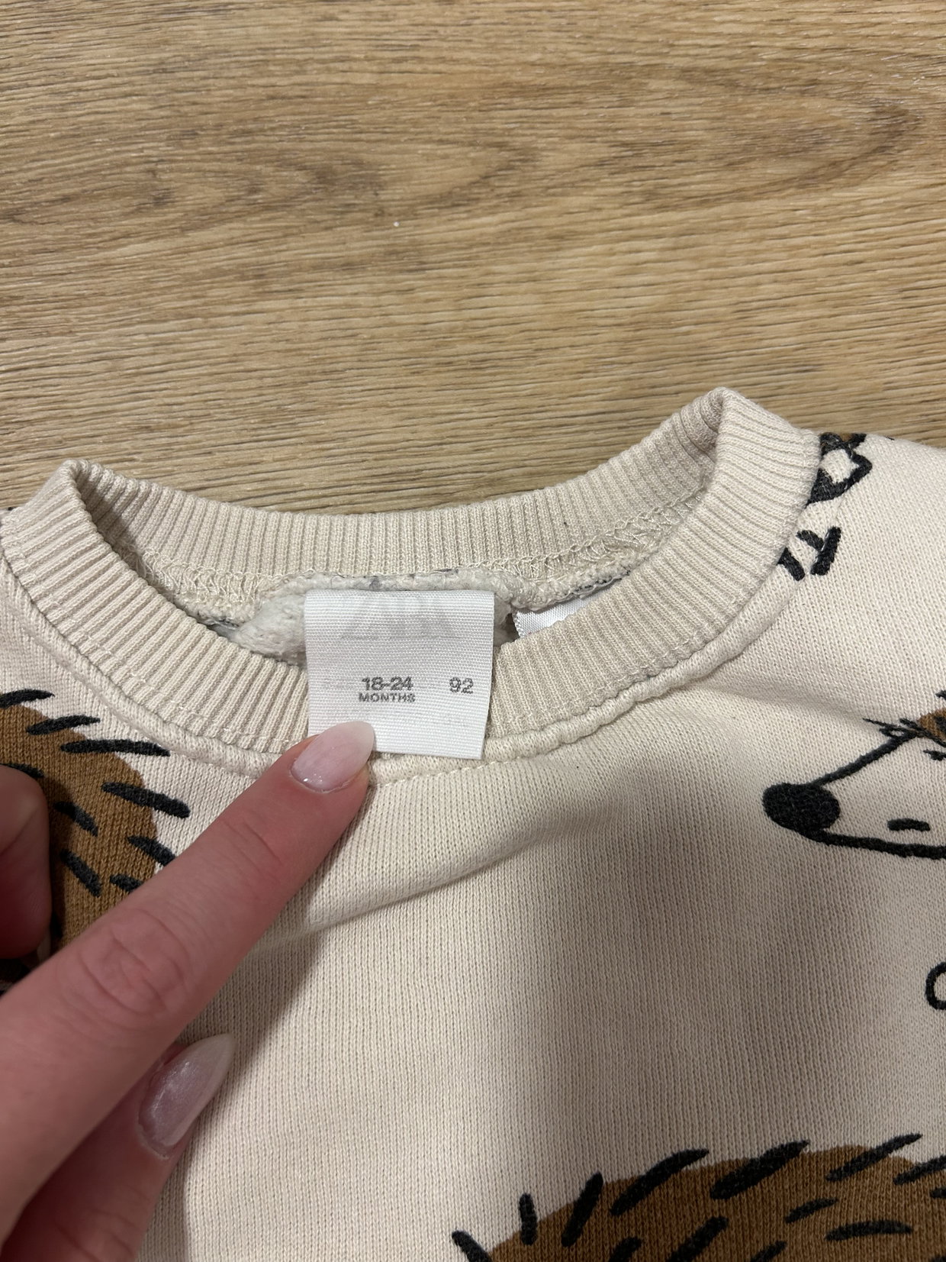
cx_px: 473
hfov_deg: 53.1
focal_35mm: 26
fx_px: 947
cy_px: 631
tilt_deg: -81.6
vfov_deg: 67.3
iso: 160
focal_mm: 5.7
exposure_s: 1/50
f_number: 1.5
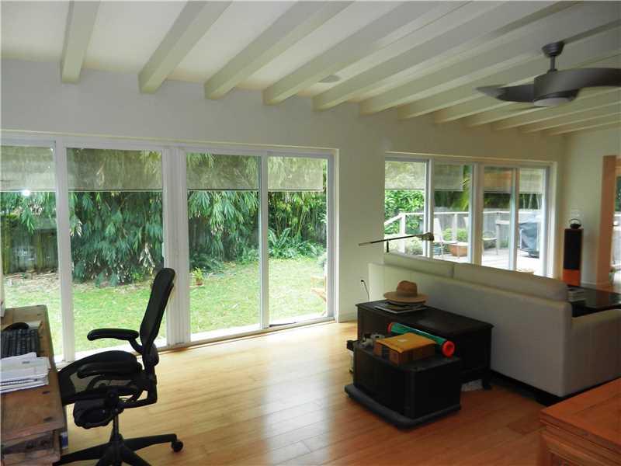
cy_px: 233
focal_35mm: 25
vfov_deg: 54.9
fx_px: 448
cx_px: 310
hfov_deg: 69.4
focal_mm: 4.5
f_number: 3.5
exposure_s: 1/30
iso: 200
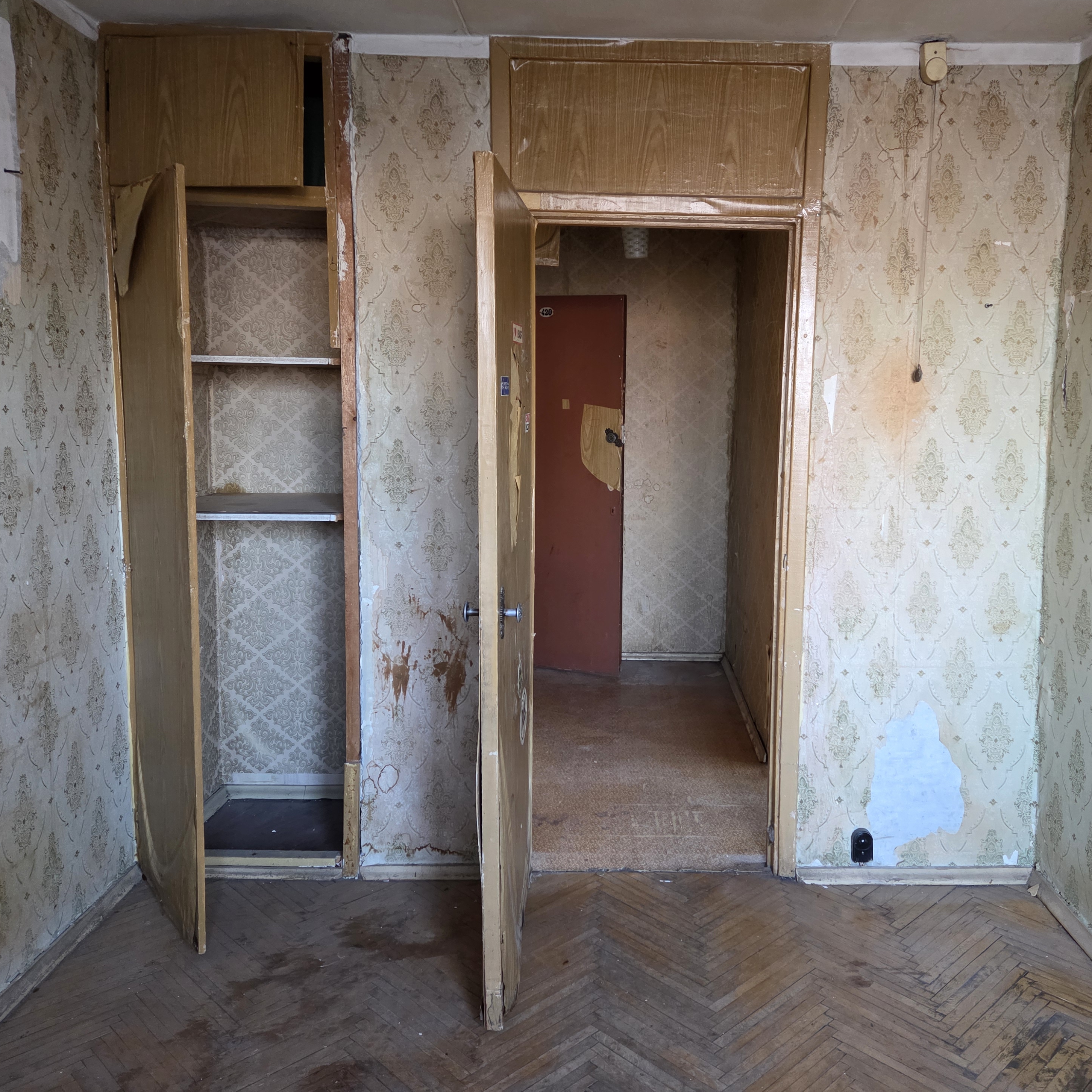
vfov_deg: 57.3
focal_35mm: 28
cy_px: 529
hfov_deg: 56.9
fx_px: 999
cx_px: 645
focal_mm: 5.4
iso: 800
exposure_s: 1/100
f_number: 1.8
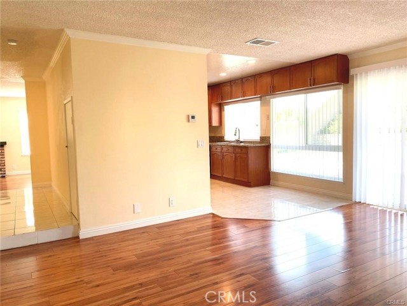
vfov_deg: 53.1
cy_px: 153
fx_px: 306
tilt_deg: -3.4
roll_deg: +1.8
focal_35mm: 26
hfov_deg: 67.3
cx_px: 204
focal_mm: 4.25
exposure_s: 1/120
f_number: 1.8
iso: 40
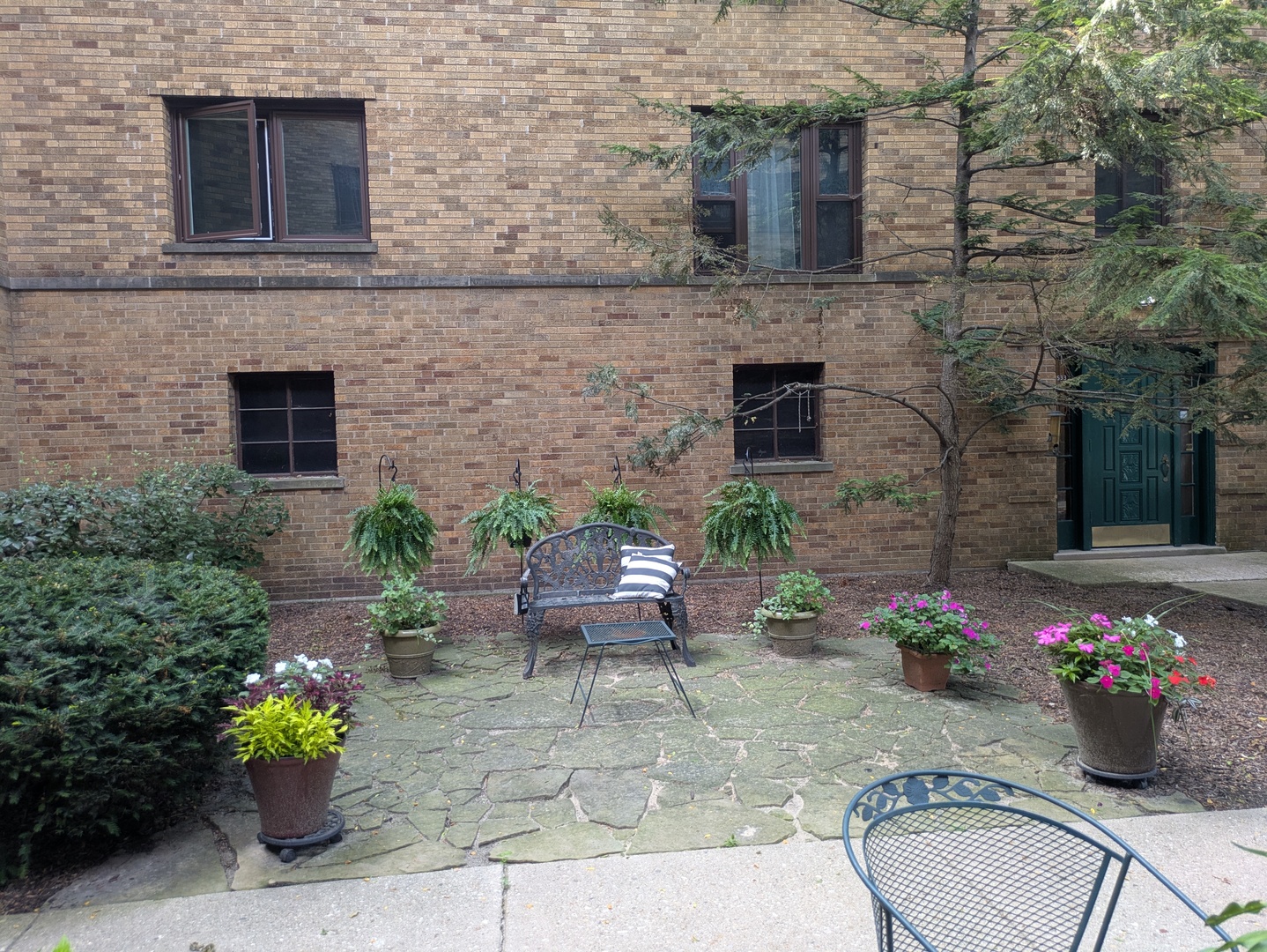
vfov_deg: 54.9
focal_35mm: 25
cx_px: 634
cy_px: 476
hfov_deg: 69.4
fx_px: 915
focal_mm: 5.43
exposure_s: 1/60
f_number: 1.89
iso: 95
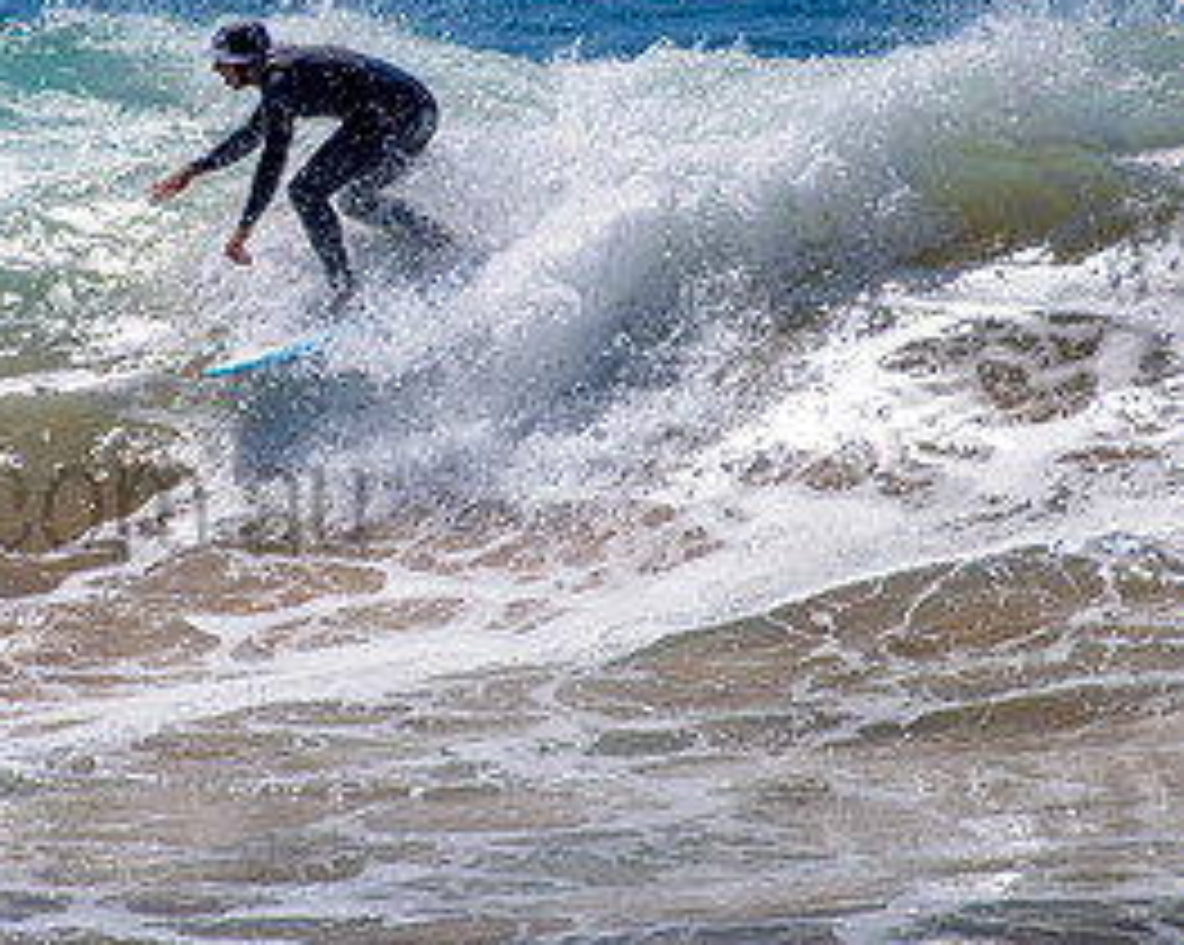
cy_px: 251
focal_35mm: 1271
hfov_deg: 1.5
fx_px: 44505
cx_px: 187
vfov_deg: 1.2
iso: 64
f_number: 5.6
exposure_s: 1/2000
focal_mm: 500
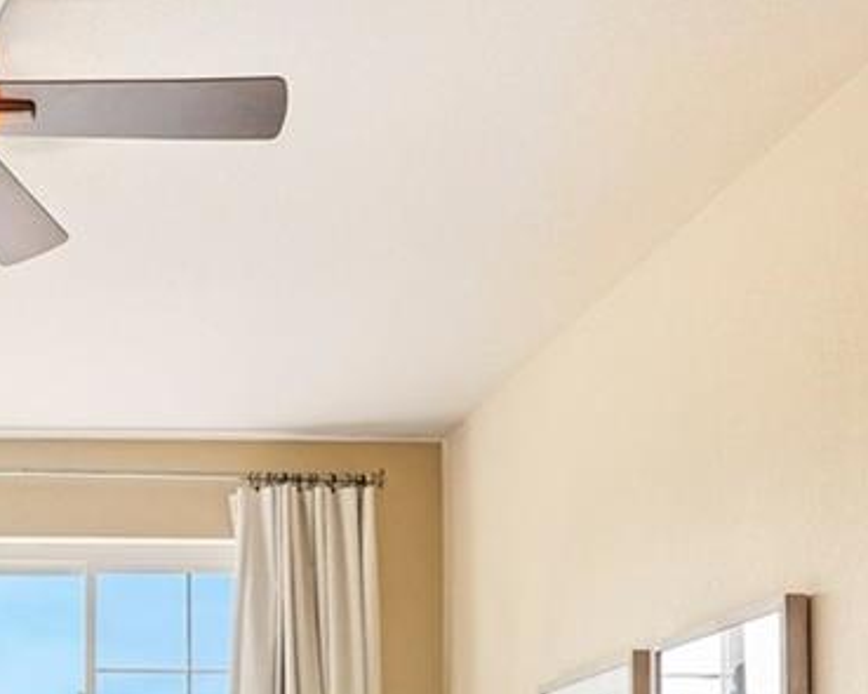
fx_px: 1567
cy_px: 913
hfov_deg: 28.0
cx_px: -101
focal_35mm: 61
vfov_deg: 22.3
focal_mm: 10
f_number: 8
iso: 400
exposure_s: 1/100
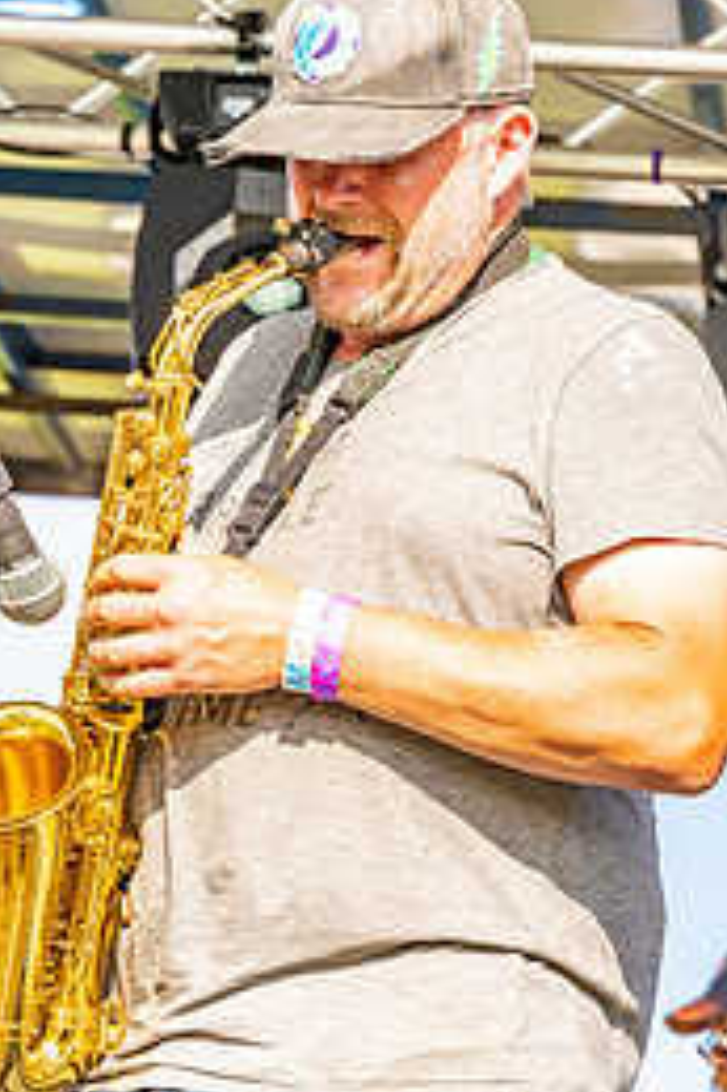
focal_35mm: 130
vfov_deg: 15.8
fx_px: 3943
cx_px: 420
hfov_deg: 10.5
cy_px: 693
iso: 500
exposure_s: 1/640
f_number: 7.1
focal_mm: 75
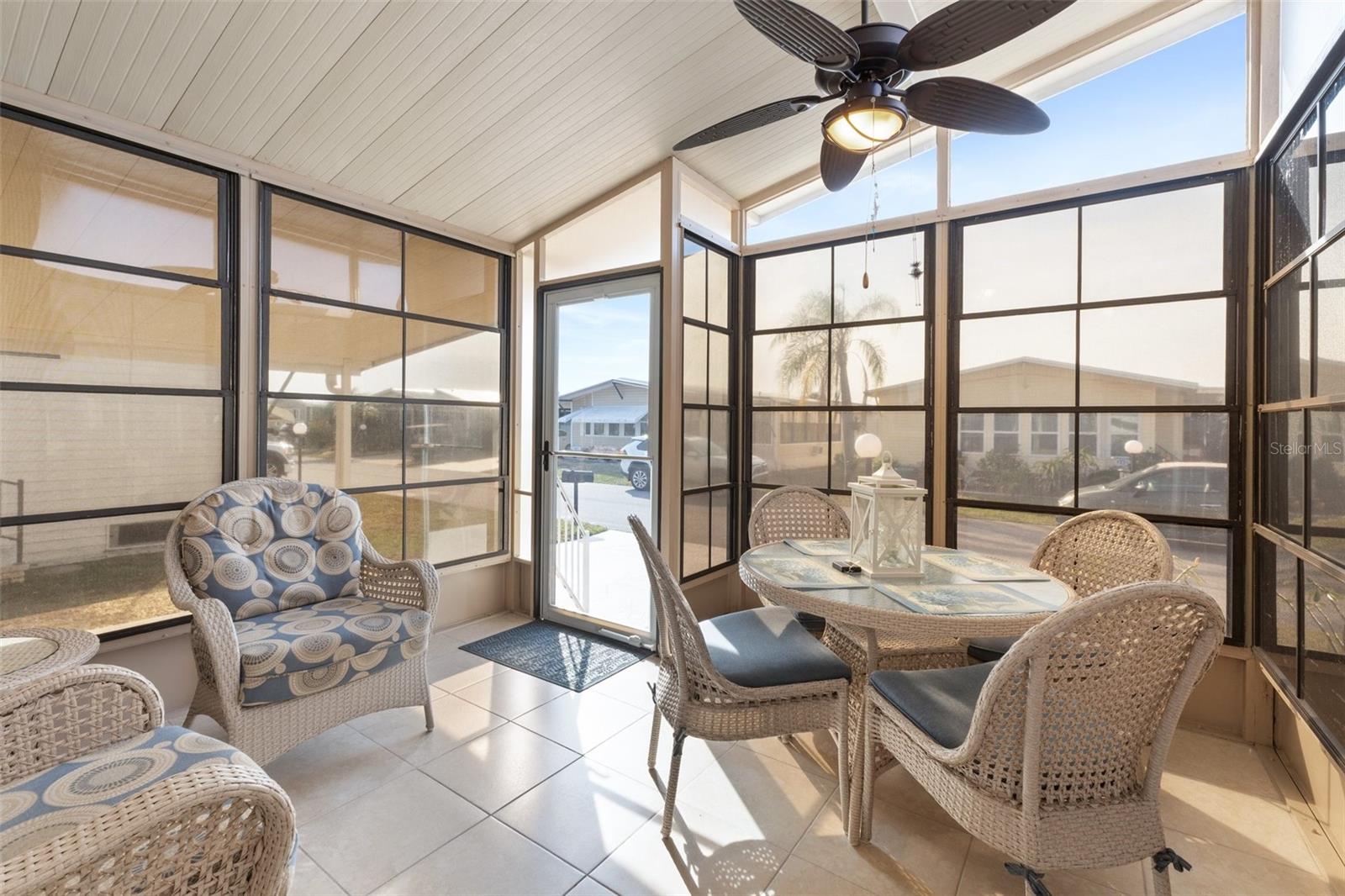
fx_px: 560
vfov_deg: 77.3
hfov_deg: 100.4
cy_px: 448
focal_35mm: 15
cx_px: 672
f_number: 8
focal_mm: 10
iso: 100
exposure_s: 1/8
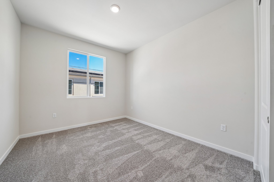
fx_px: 91
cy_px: 91
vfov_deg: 90.0
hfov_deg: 112.6
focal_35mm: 12
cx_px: 137
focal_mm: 12
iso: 320
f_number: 8
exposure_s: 1/30
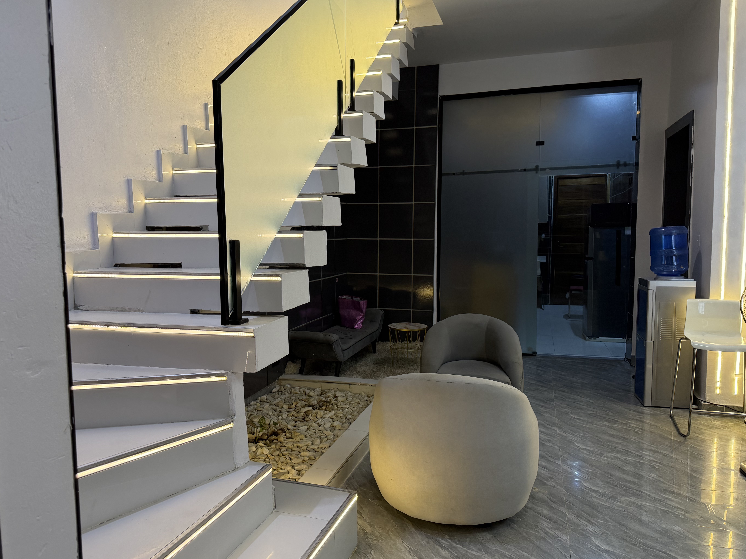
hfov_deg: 69.4
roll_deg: +1.1
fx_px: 539
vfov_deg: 54.9
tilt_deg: -5.1
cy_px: 284
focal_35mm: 25
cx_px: 368
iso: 200
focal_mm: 6.76
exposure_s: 1/116
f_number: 1.78
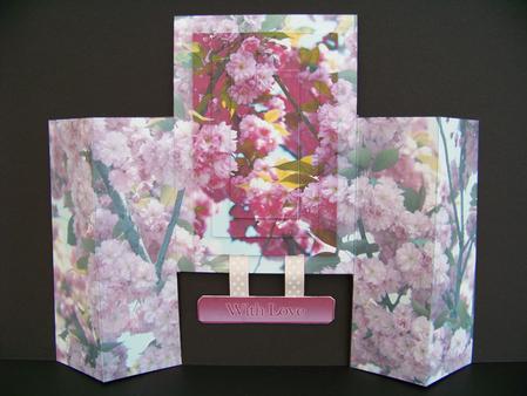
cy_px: 198
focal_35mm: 36
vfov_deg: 39.7
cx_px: 264
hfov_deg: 51.3
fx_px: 549
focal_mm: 5.85
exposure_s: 1/60
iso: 68
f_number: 2.8
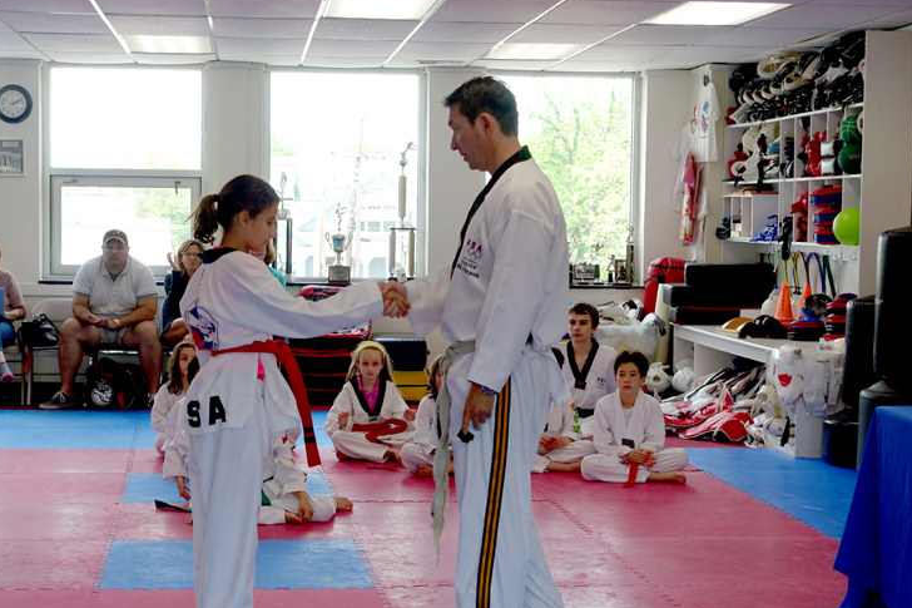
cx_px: 373
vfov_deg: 17.9
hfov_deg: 26.6
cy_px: 352
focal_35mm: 76
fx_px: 1925
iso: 125
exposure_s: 1/160
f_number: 4
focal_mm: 23.53
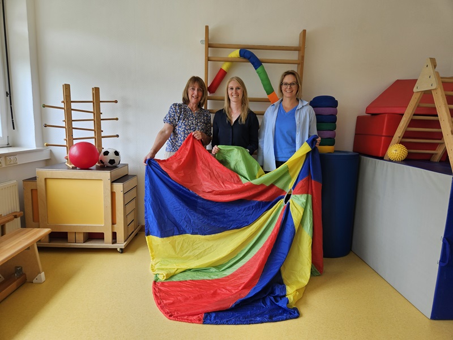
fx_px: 301
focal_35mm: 23
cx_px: 226
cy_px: 170
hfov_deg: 73.9
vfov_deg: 58.9
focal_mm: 5.4
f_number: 1.8
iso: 40
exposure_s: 1/180
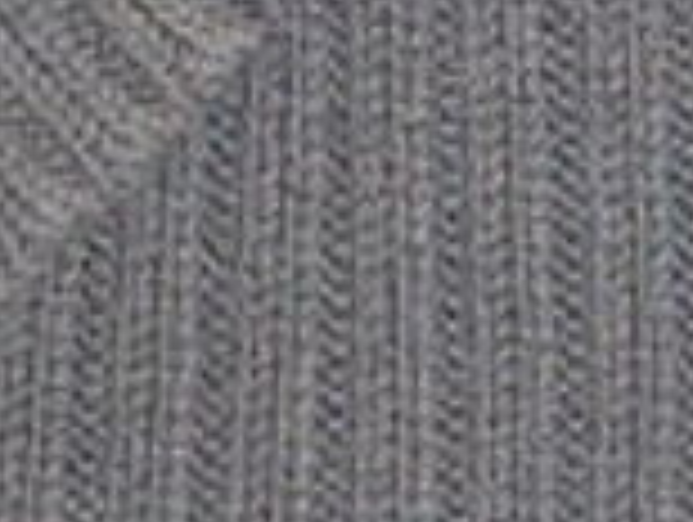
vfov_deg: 5.7
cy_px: -410
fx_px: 5193
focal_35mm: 259
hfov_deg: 7.6
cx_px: 729
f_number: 3.9
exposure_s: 1/60
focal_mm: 6.9
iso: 100
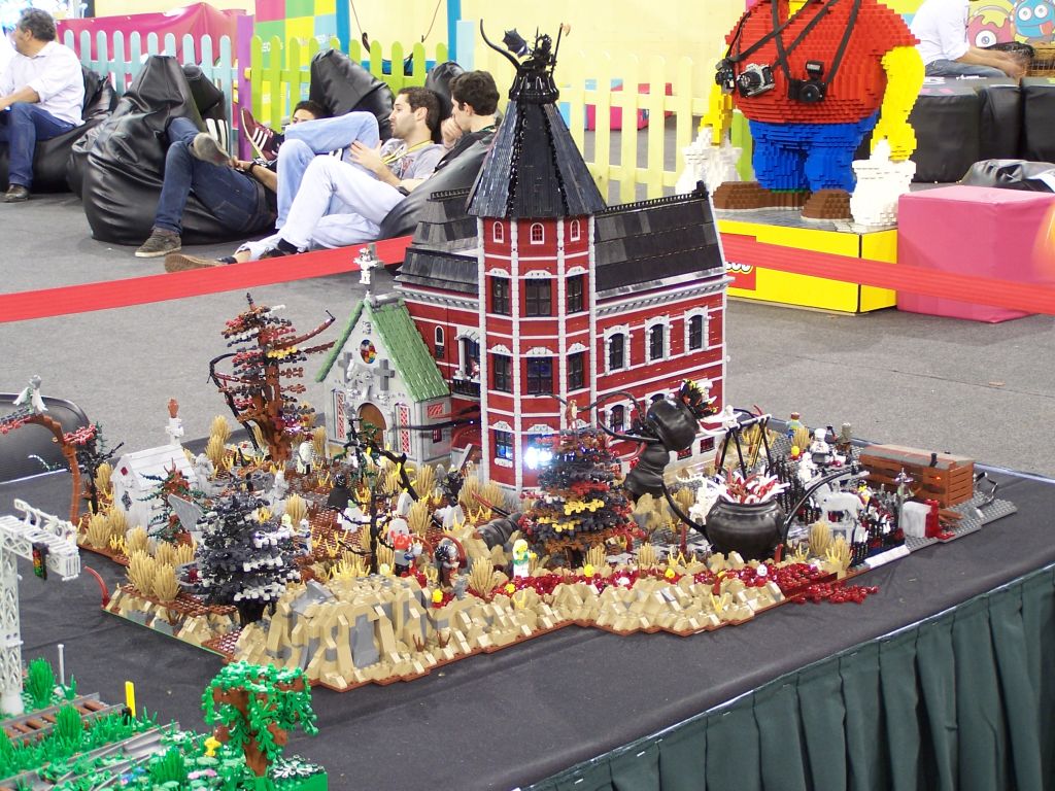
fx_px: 2042
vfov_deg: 21.9
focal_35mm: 67
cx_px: 528
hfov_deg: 29.0
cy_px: 396
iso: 80
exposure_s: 1/3
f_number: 3.2
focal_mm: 11.1
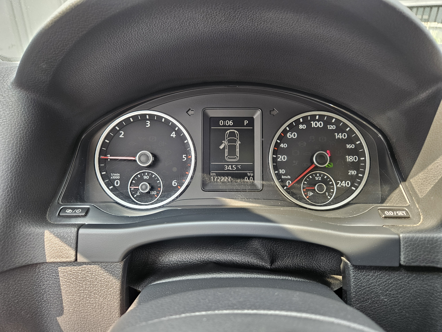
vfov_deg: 58.9
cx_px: 221
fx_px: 294
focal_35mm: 23
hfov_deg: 73.9
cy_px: 166
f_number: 1.8
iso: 160
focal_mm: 5.4
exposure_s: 1/180
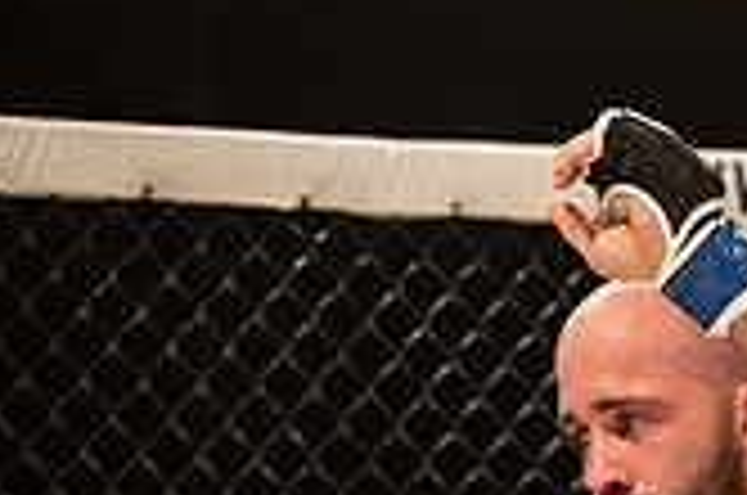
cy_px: 709
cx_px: 692
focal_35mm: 273
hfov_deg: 7.5
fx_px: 5654
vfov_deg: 5.0
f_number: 4
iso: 1600
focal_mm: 70
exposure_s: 1/500
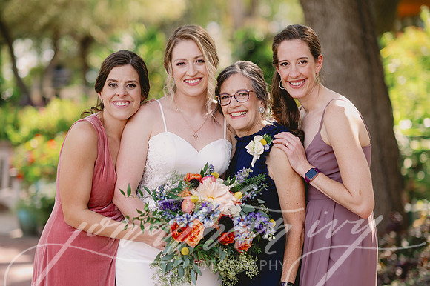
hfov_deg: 22.6
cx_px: 202
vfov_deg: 15.1
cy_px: 151
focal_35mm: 90
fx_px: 1078
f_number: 2
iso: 50
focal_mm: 85
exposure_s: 1/320
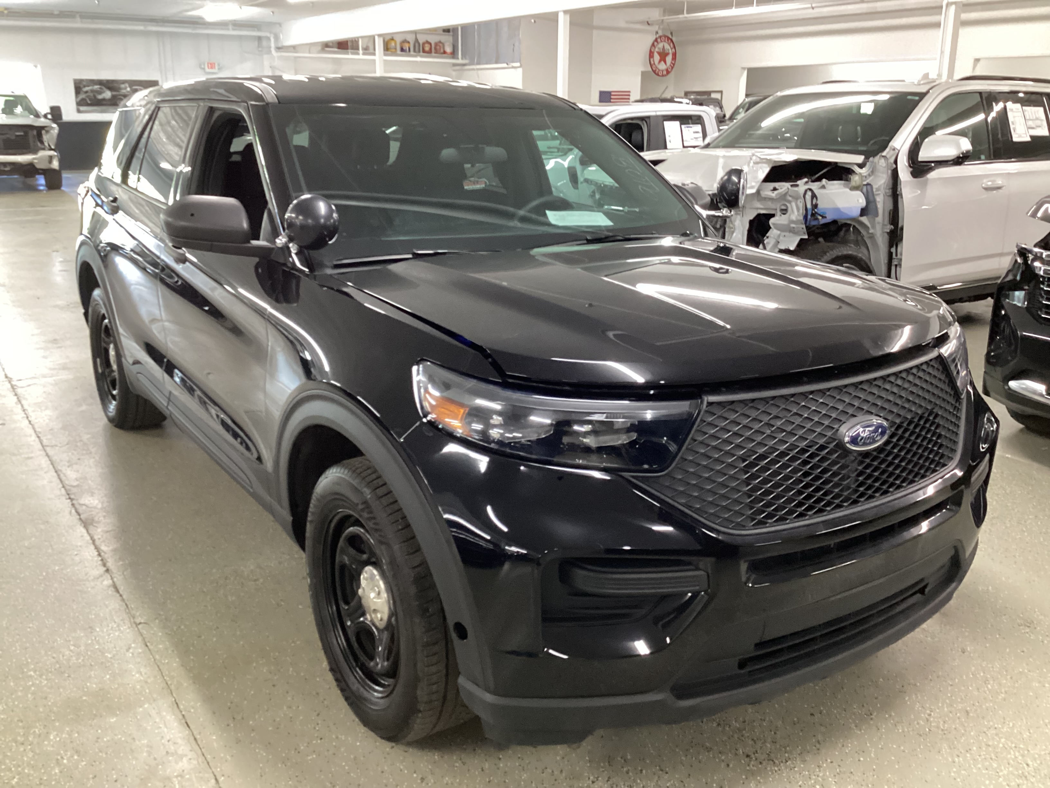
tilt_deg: -17.8
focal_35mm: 31
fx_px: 940
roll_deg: -1.3
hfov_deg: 58.4
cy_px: 394
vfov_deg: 45.4
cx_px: 525
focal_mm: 3.3
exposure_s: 1/33
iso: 400
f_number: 2.4
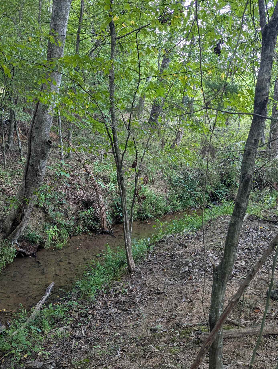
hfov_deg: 46.7
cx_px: 113
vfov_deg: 59.9
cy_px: 191
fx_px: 321
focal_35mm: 30
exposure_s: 1/151
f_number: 1.85
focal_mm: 6.81
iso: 149
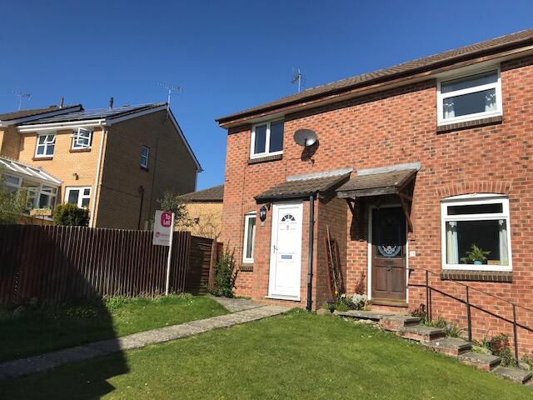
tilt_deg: +10.2
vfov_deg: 49.7
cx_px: 266
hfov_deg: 63.4
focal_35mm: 28
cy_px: 200
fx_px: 431
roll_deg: -3.9
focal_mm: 3.99
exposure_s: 1/2660
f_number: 1.8
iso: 20
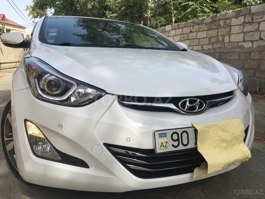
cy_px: 100
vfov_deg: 48.2
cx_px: 132
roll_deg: -1.4
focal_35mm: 29
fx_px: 222
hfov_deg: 61.7
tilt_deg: -10.6
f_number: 2.2
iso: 25
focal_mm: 4.15
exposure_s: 1/1166
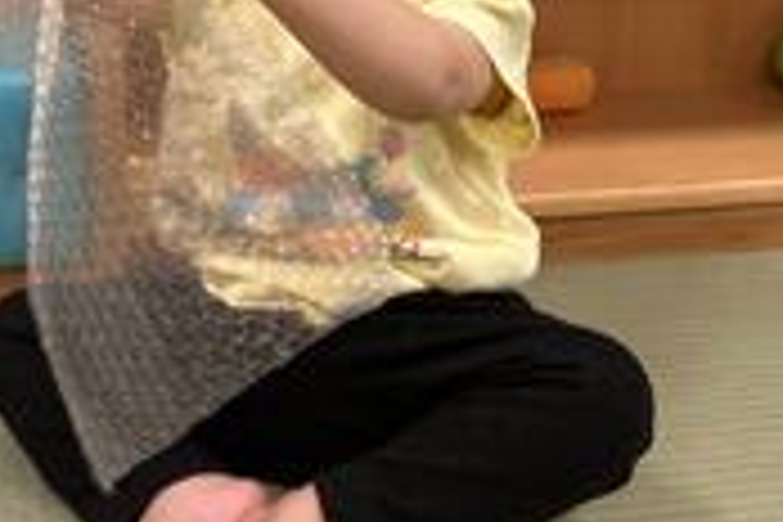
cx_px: 243
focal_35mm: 67
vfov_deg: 19.8
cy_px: 22
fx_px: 1457
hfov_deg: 29.8
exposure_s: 1/87
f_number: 1.8
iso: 80
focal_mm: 3.99
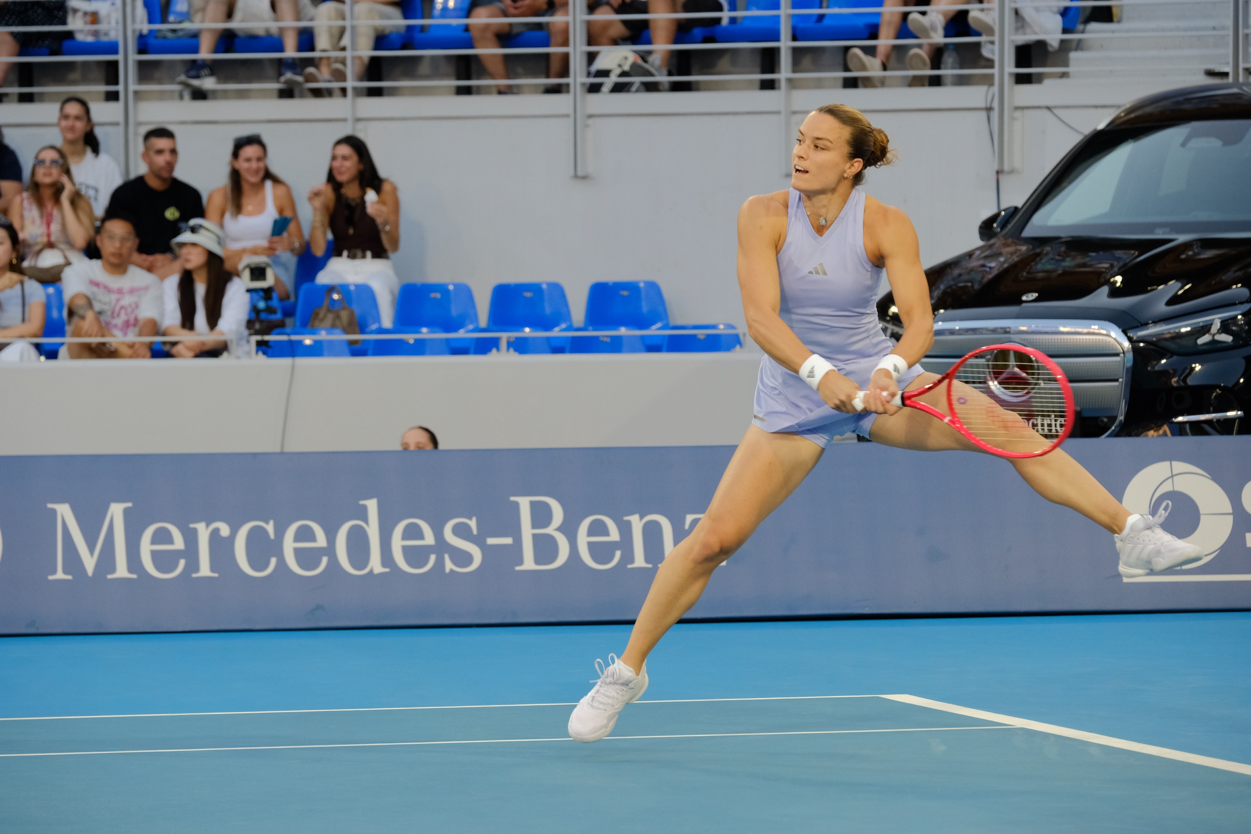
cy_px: 417
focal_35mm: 166
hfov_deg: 12.4
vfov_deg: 8.3
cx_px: 626
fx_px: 5768
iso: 1600
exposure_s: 1/800
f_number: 5
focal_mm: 110.6
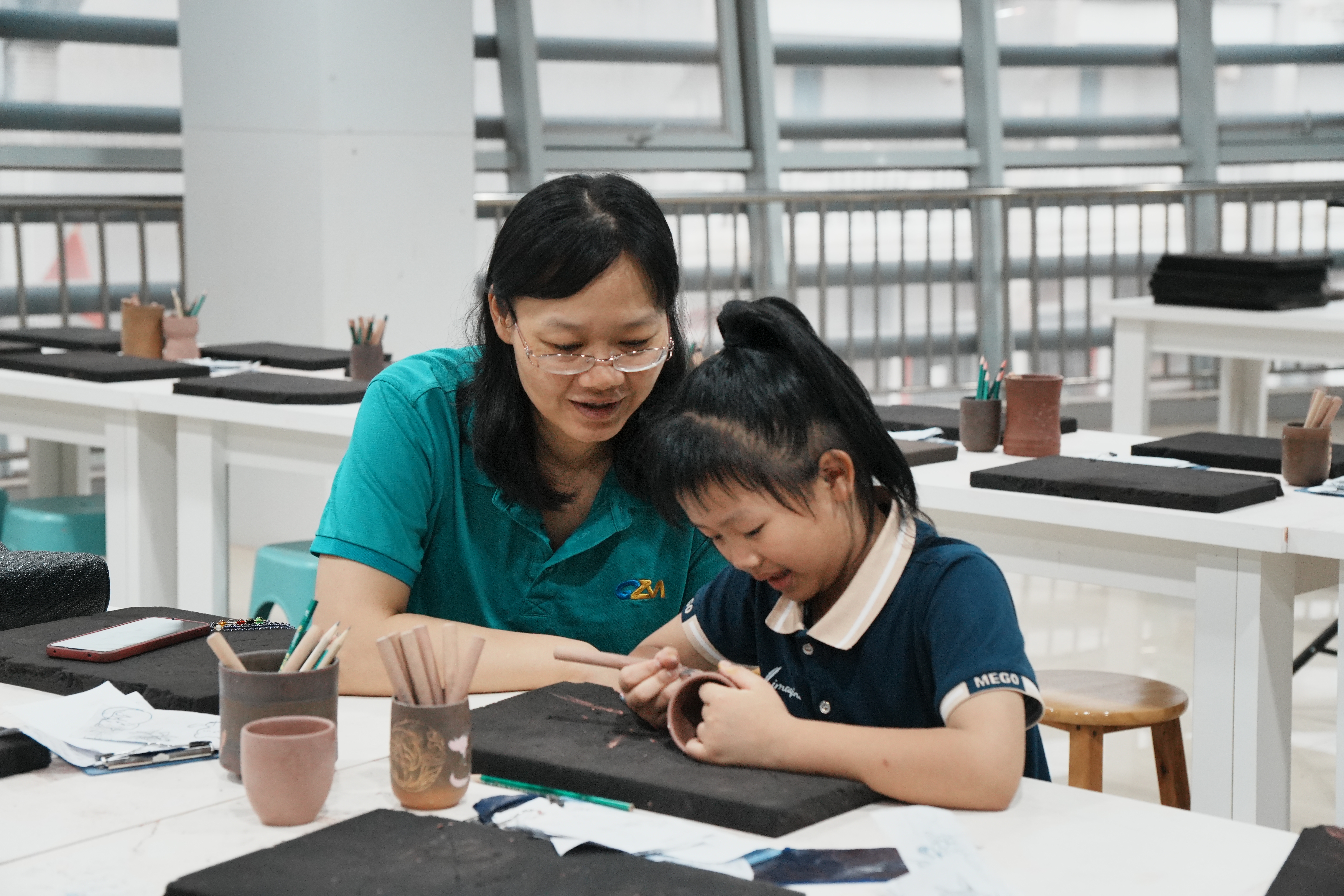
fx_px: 2576
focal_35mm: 69
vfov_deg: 19.7
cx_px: 672
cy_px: 448
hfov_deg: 29.2
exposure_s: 1/250
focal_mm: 46
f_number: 4
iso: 800
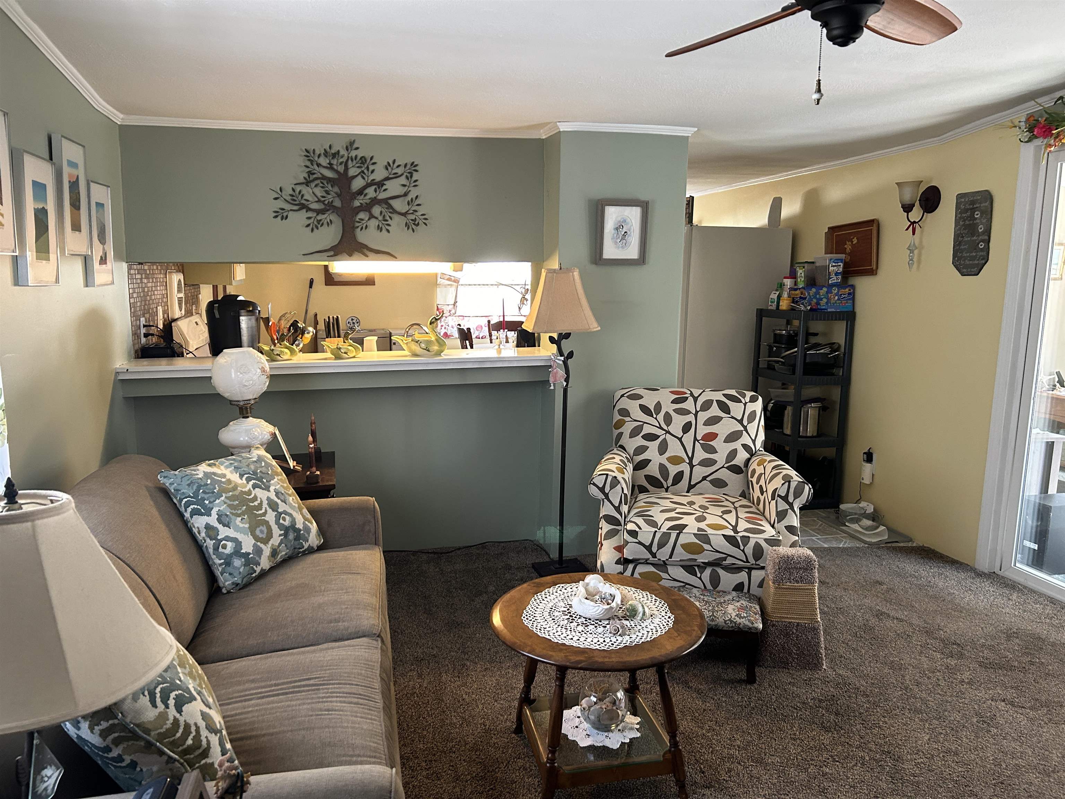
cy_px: 400
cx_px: 532
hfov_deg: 67.3
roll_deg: +1.0
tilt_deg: -9.0
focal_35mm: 26
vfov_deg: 53.1
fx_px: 800
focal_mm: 5.7
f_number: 1.5
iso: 200
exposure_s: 1/60
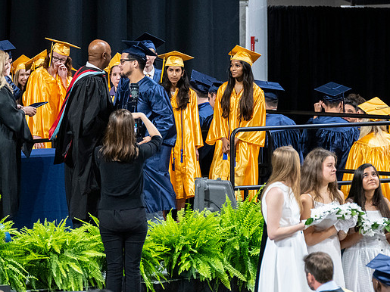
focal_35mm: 438
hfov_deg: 4.5
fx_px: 4934
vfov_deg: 3.4
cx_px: 238
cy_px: 147
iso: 2000
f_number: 4
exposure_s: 1/200
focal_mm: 200
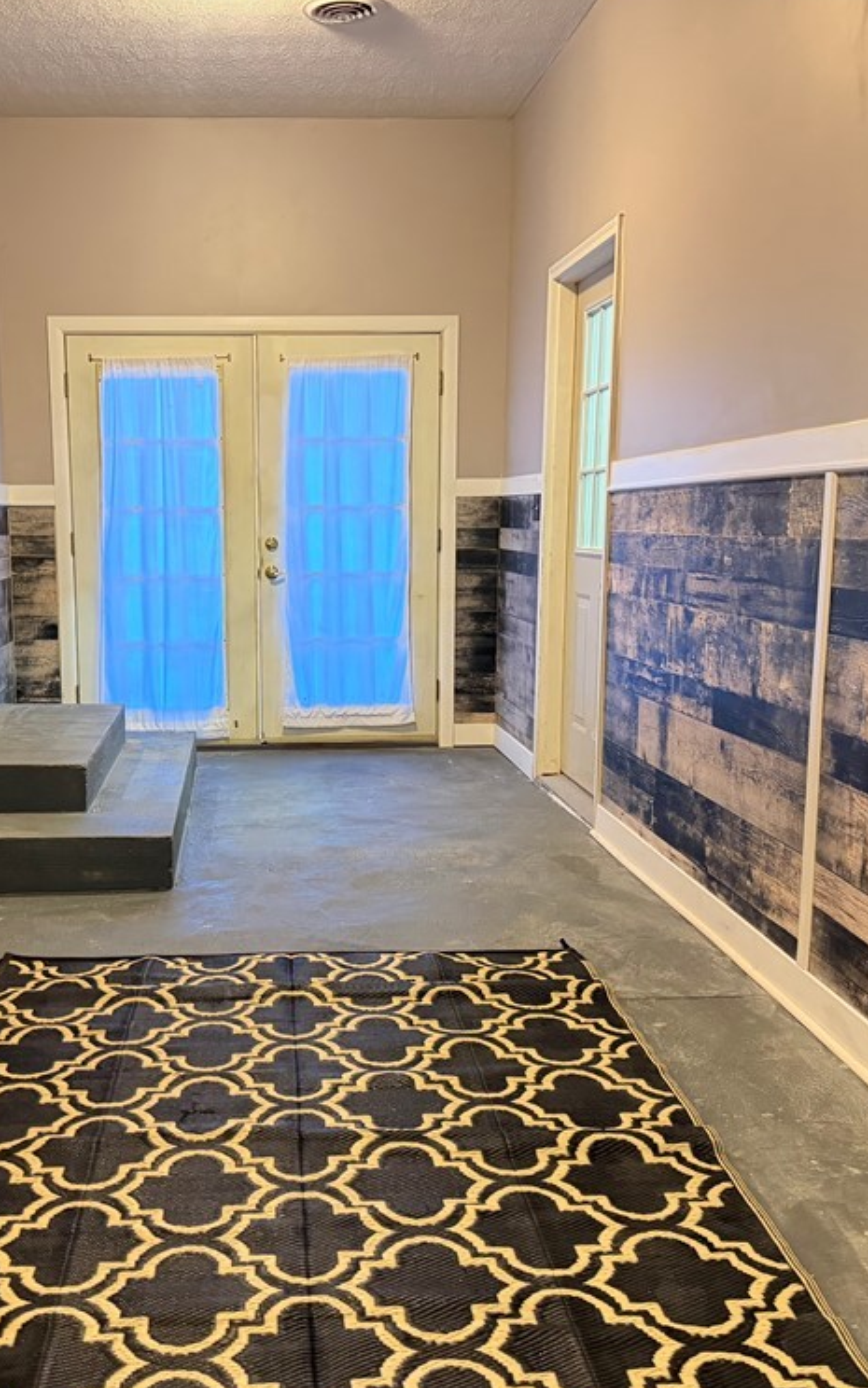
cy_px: 696
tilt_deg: -8.6
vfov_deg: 55.3
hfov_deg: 35.9
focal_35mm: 35
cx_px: 293
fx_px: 1325
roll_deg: +0.6
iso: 1600
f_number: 1.78
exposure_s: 1/20
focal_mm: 6.76
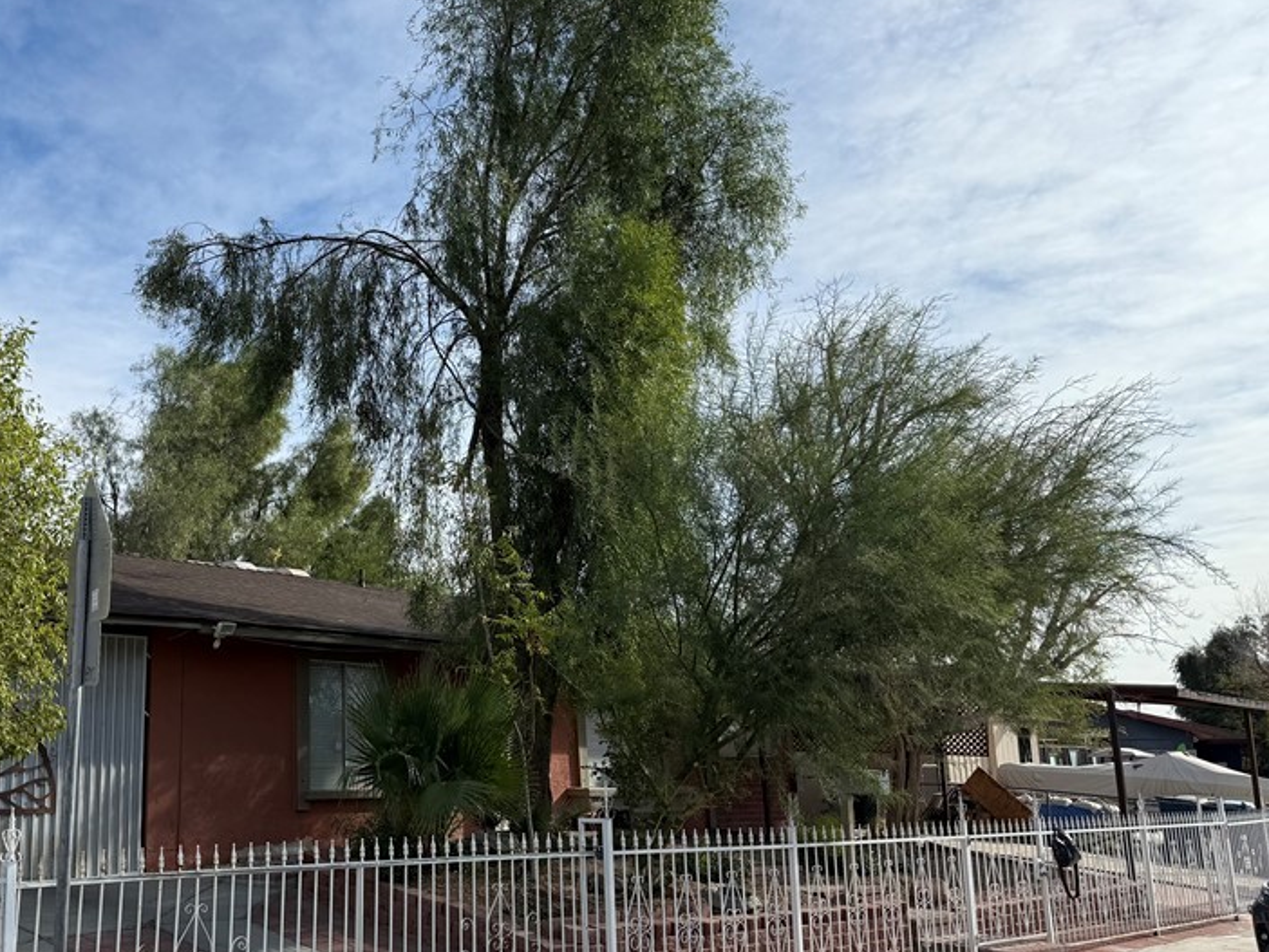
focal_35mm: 35
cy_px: 500
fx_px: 1284
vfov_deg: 40.7
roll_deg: +1.0
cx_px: 374
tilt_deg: +11.1
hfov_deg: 51.1
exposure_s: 1/4975
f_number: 1.78
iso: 80
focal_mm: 6.76
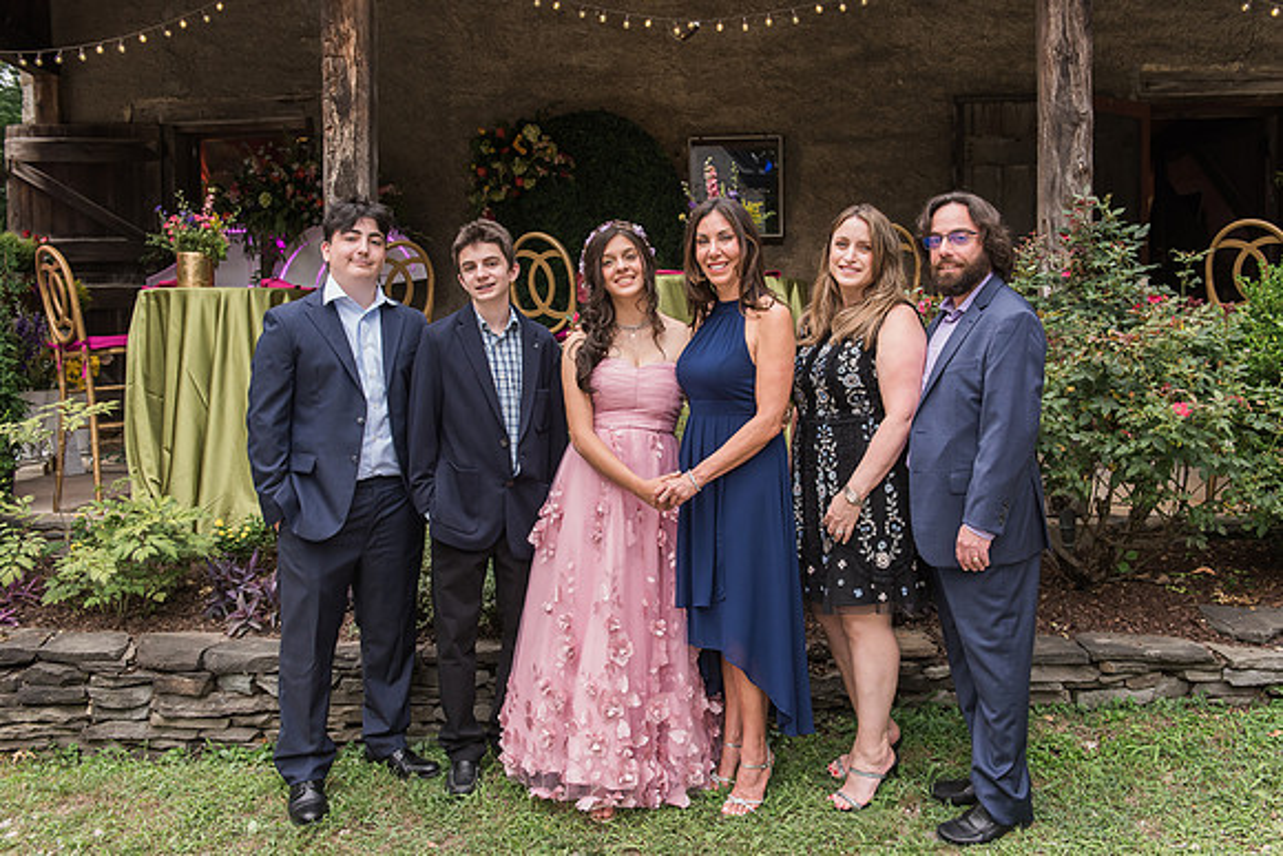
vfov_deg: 38.6
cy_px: 419
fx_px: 1221
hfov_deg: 55.4
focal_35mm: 34
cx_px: 669
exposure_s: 1/200
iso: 640
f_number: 4.5
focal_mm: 32
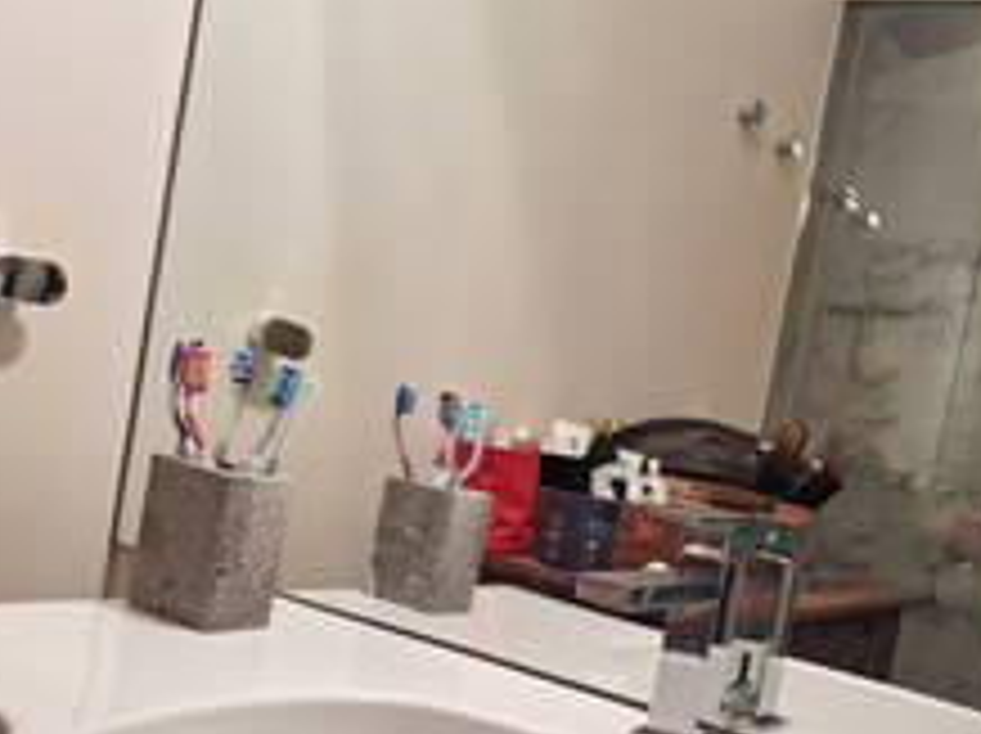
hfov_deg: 47.7
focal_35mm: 38
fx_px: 1076
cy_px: 522
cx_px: 702
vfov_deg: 37.0
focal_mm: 5.54
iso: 50
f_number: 1.8
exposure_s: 1/50
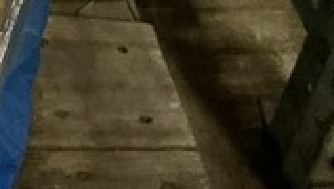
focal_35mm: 178
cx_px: -403
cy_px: -330
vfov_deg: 6.4
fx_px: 1579
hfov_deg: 10.7
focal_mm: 3
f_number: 1.8
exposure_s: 1/30
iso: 500
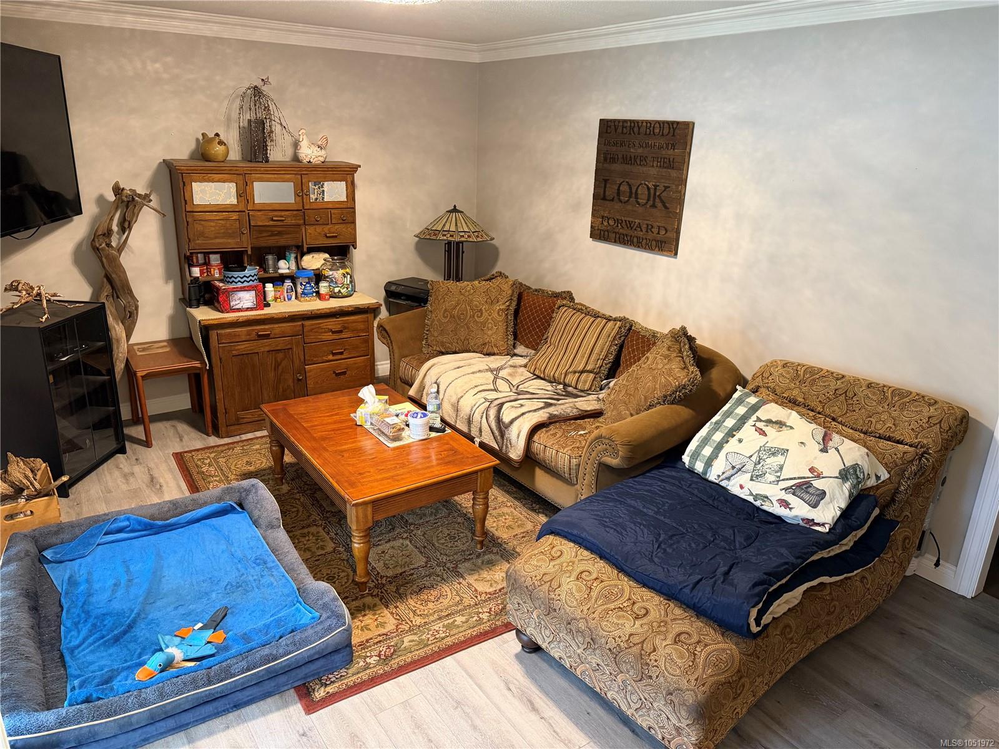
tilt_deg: -19.0
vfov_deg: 56.8
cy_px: 374
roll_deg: -2.1
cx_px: 500
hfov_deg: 71.6
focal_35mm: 24
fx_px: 693
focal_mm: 6.76
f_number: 1.78
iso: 400
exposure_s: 1/60
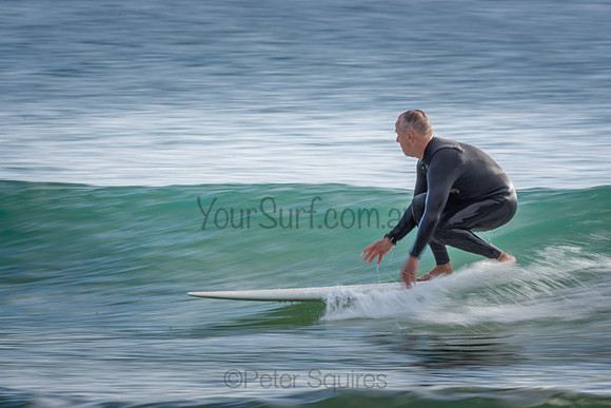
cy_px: 204
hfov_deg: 2.7
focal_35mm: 750
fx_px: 12732
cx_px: 306
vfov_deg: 1.8
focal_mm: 500
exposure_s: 1/30
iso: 100
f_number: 20
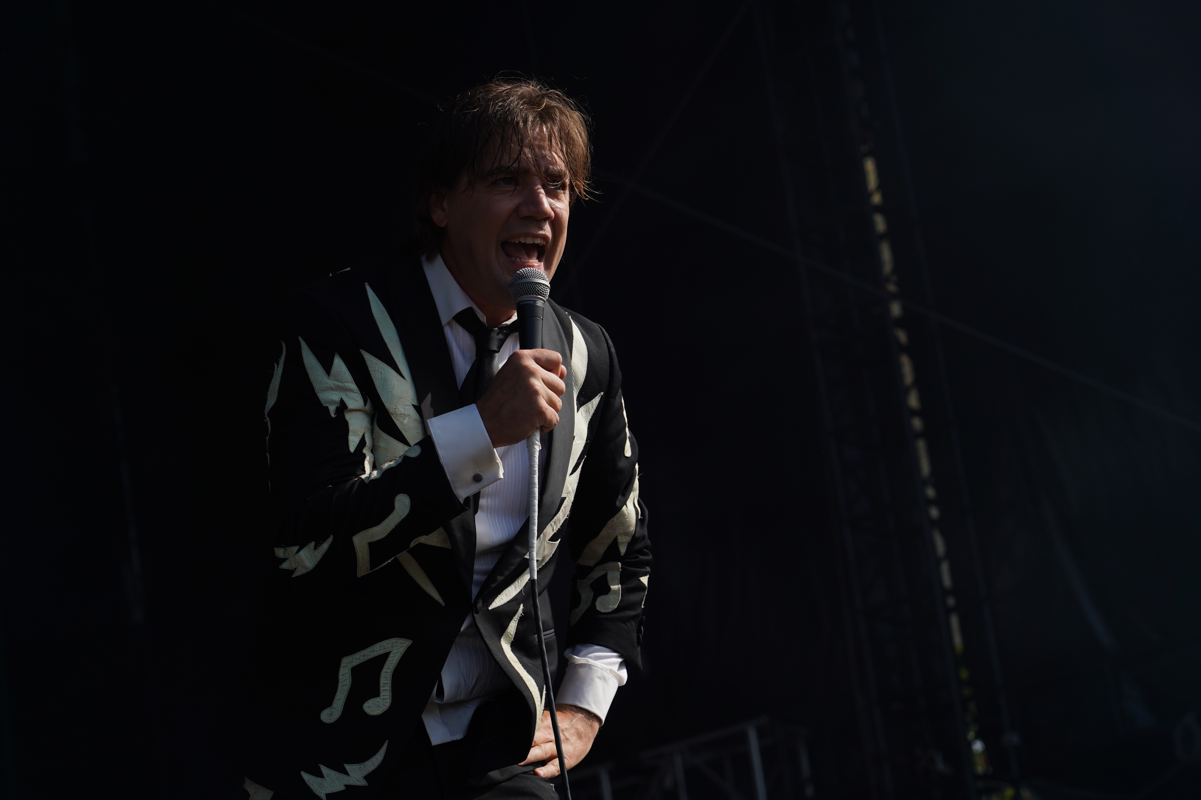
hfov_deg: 19.5
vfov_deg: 13.0
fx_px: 3503
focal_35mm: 105
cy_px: 400
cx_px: 600
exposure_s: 1/400
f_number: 7.1
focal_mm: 105
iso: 100
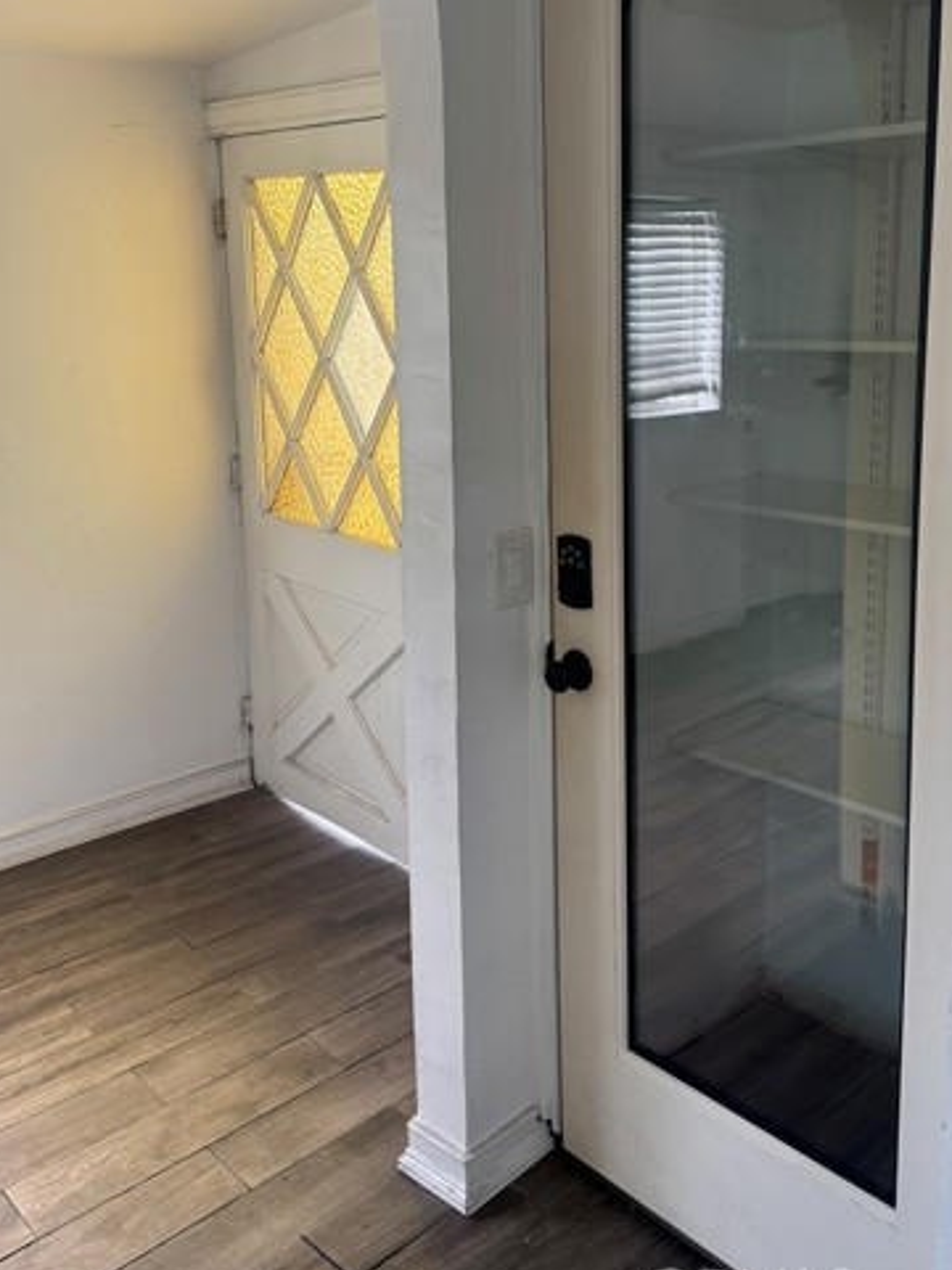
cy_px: 484
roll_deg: +1.2
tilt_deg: -11.2
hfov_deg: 43.7
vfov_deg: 56.2
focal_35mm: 32
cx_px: 614
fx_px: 1173
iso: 125
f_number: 1.78
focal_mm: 6.76
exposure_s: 1/120
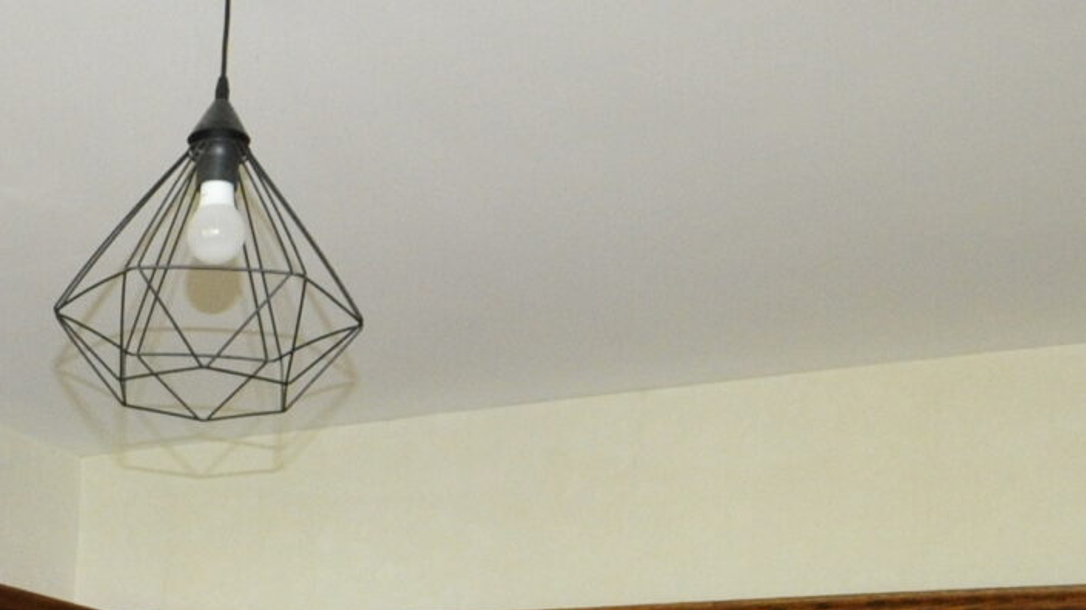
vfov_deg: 16.3
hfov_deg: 34.1
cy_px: 1211
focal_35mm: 57
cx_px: 62
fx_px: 1641
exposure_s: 1/60
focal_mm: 10
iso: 1800
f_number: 5.6
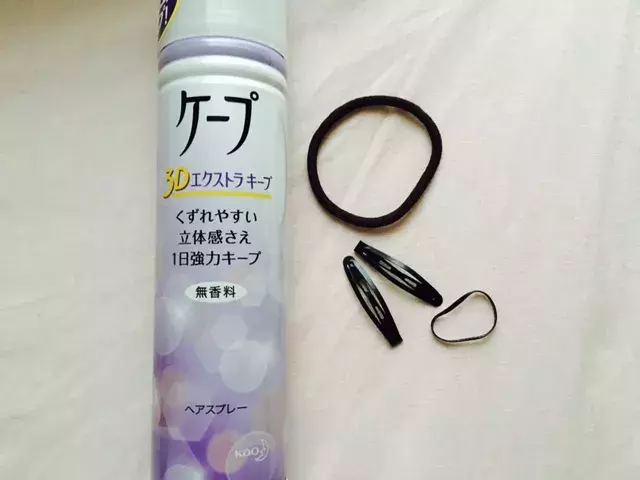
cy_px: 240
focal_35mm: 29
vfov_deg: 48.2
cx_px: 320
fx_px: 536
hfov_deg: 61.7
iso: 400
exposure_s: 1/15
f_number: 2.2
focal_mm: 4.15
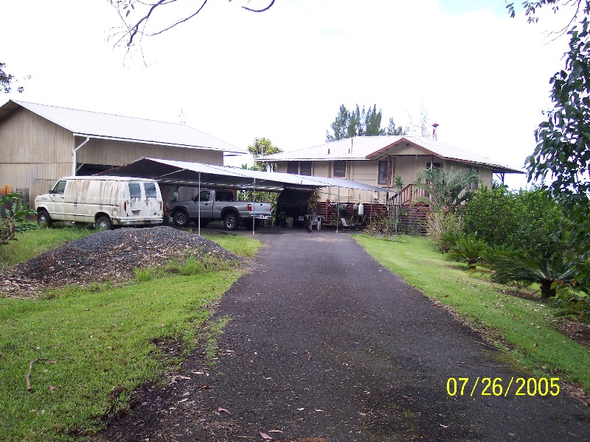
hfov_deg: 49.0
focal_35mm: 38
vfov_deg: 37.7
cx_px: 295
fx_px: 648
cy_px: 221
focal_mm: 8
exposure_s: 1/500
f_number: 2.8
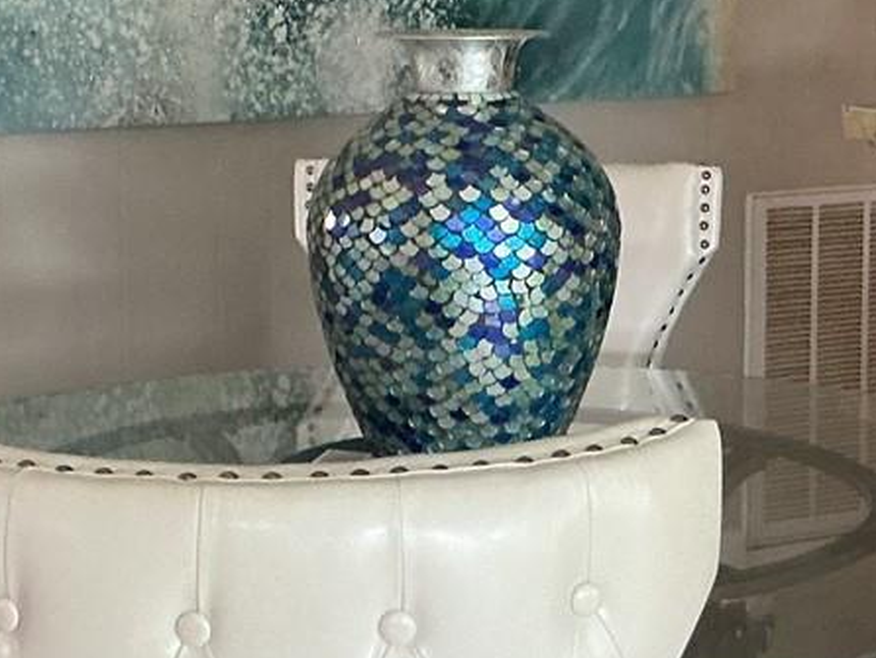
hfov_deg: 18.8
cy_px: 191
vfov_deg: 14.2
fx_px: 2633
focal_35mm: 104
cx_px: 291
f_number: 1.8
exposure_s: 1/60
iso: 160
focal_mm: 3
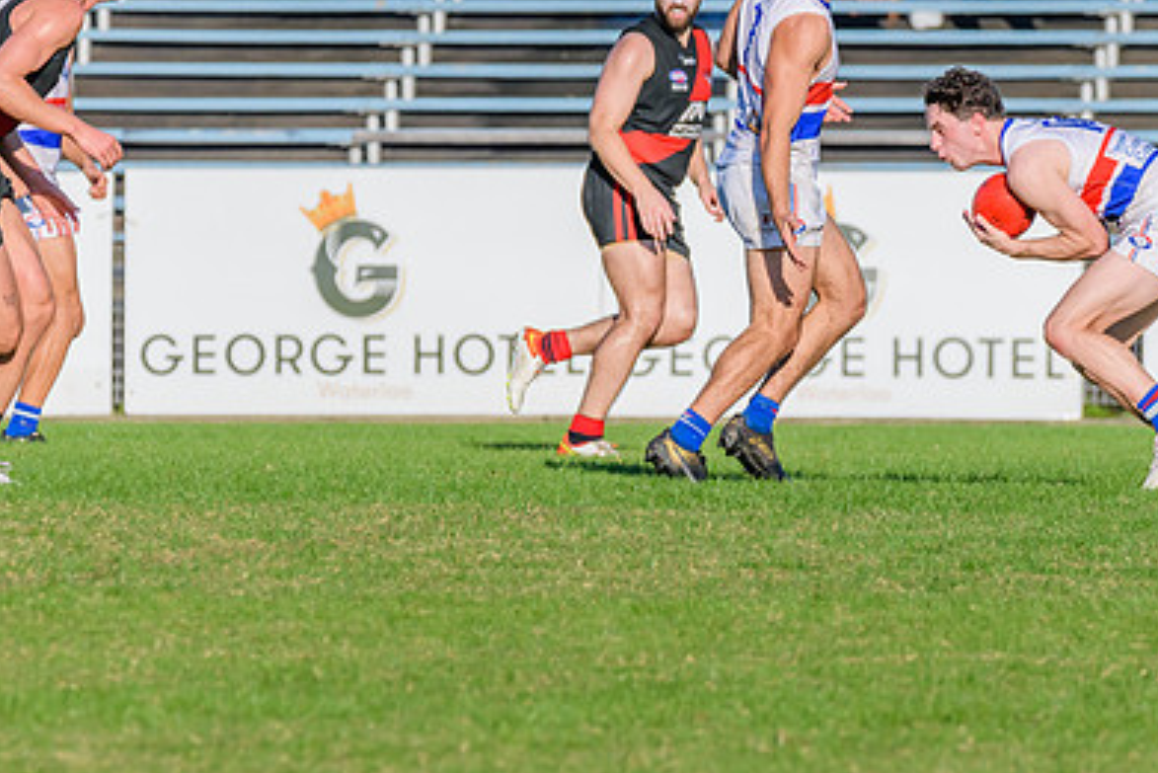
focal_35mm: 847
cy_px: 410
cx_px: 981
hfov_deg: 2.4
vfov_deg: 1.6
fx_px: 27254
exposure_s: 1/2000
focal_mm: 400
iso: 800
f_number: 11
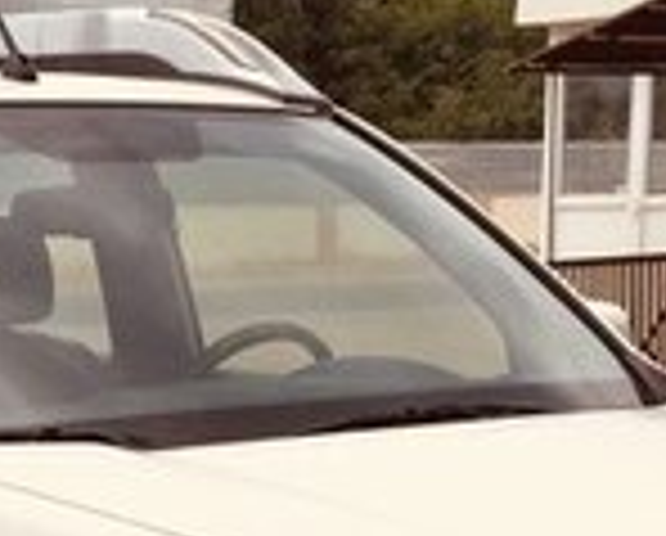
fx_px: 2489
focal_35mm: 126
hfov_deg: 14.9
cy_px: 804
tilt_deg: -14.0
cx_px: -72
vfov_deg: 11.7
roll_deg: +0.3
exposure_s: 1/2326
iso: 32
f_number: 2.2
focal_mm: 4.15
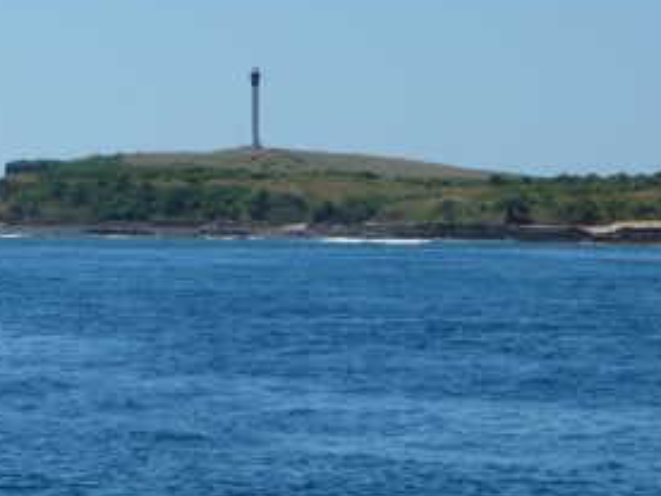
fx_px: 5557
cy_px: 331
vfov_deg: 5.1
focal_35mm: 291
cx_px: 232
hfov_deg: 6.8
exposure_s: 1/640
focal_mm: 33.2
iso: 80
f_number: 5.6
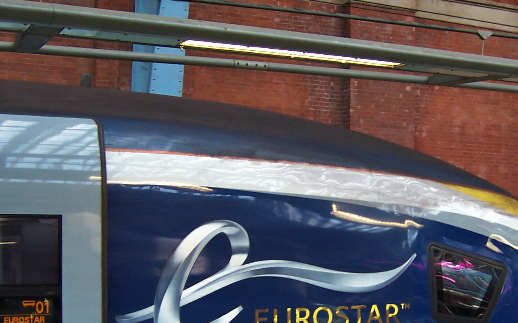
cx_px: 334
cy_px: 221
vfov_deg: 21.9
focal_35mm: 59
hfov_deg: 34.3
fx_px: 833
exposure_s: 1/30
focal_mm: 5.6
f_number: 2.8
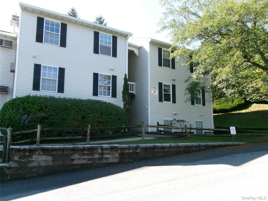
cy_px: 100
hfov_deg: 63.4
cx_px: 134
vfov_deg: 49.7
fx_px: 217
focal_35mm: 28
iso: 100
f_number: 3.9
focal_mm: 5.1
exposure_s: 1/160
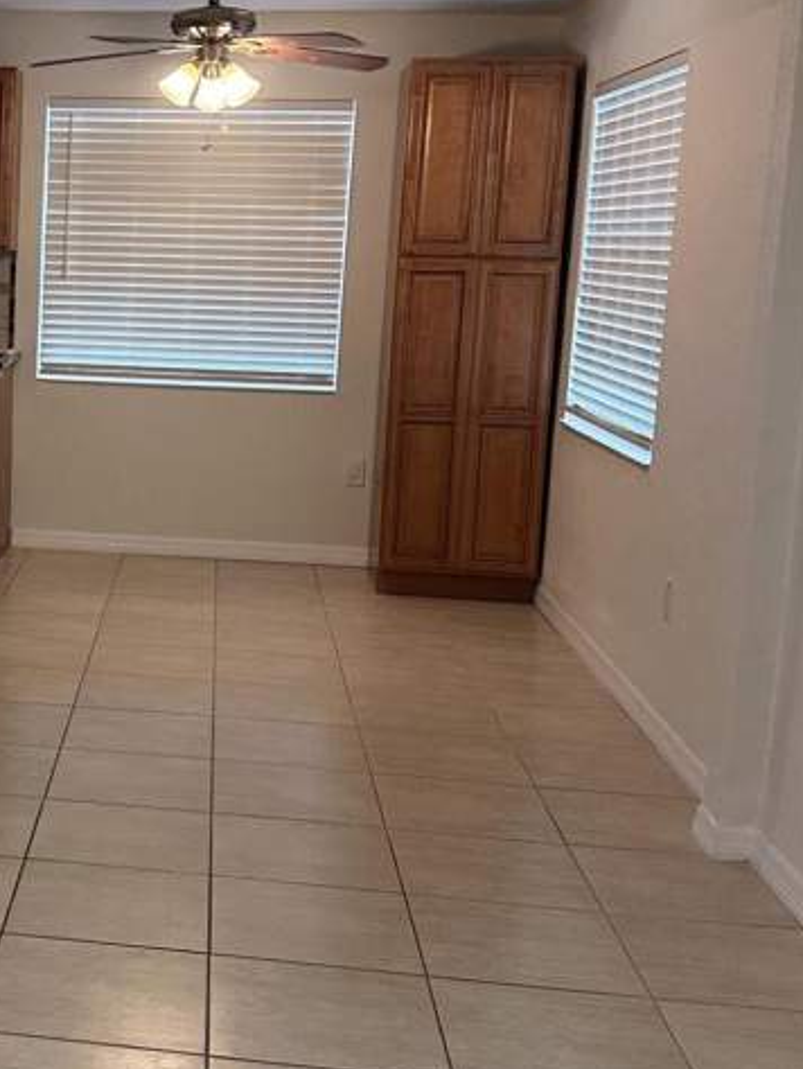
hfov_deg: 25.6
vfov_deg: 35.5
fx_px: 1669
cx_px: -18
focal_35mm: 54
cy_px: 498
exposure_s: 1/120
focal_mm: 6.86
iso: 200
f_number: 1.78
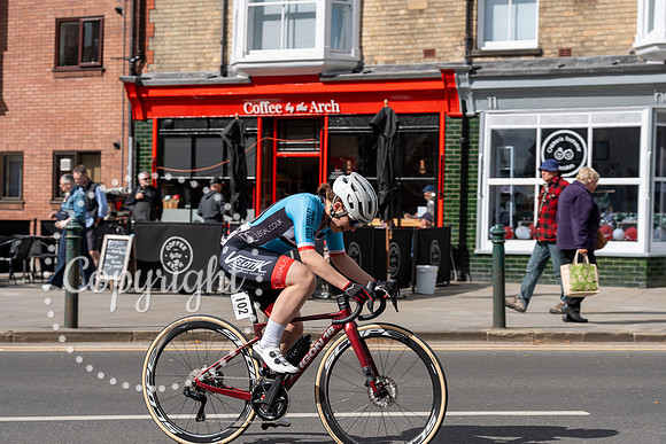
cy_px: 222
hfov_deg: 28.8
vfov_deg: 19.5
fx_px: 1295
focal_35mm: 70
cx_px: 333
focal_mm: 70
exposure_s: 1/1000
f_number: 5
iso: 160
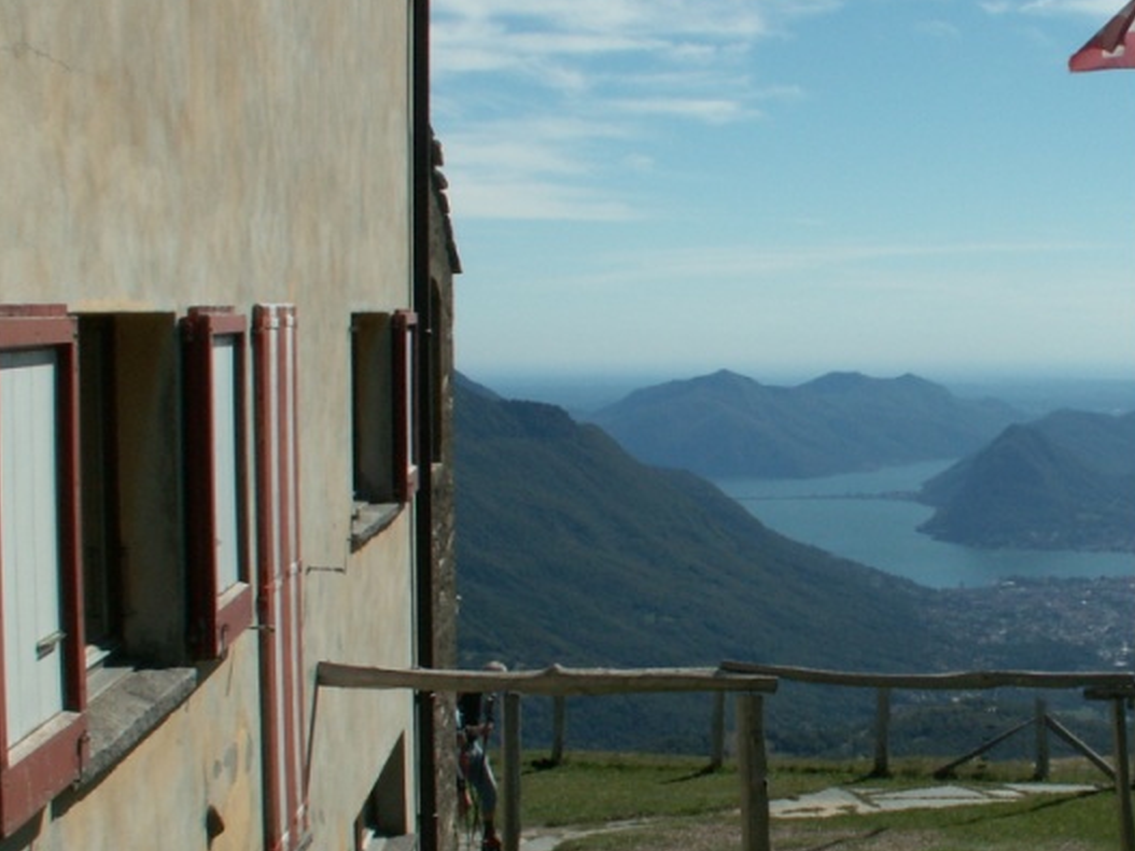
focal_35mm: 68
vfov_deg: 21.6
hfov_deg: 27.7
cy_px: 455
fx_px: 2229
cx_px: 982
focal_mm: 5.86
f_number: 8
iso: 50
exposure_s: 1/320
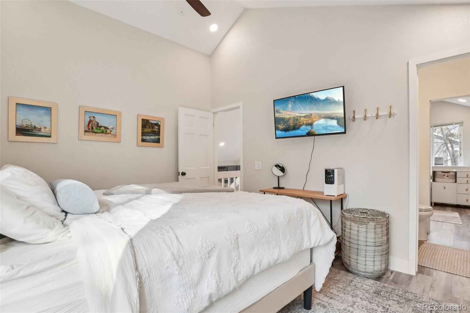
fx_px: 215
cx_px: 235
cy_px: 156
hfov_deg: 95.0
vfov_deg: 72.0
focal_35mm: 16
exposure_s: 1/30
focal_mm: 11
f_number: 8
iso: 250
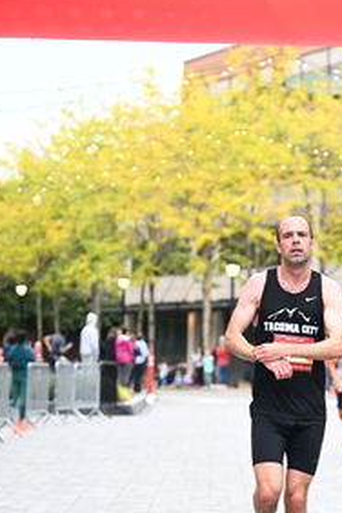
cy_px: 402
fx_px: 2109
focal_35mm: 148
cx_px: 321
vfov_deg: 13.8
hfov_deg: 9.2
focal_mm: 76
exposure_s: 1/800
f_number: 2.8
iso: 1600
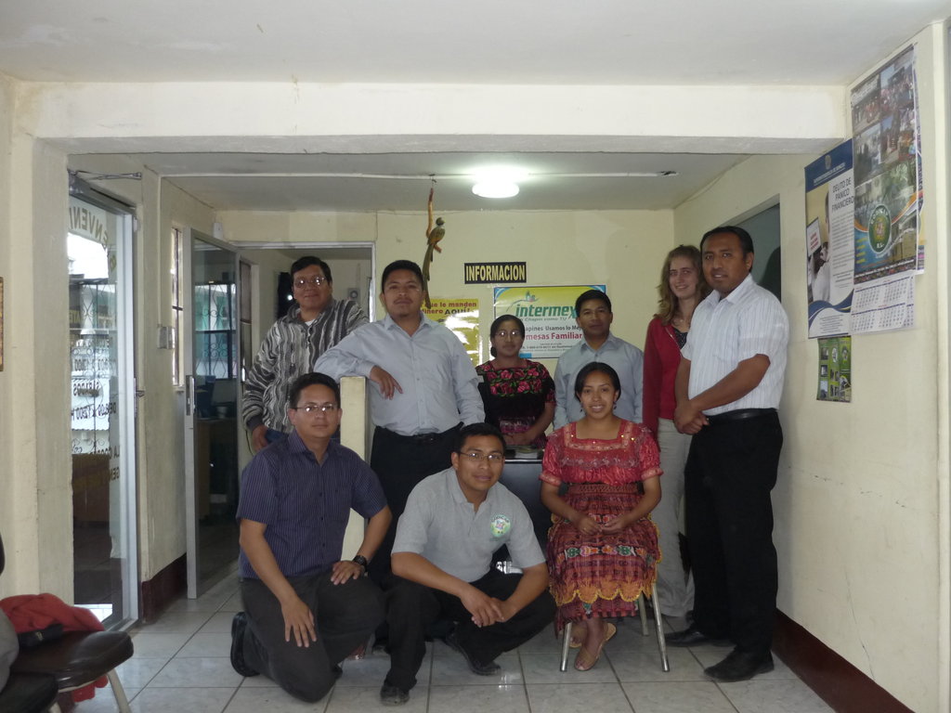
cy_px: 356
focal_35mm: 33
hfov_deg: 55.4
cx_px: 476
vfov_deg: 42.9
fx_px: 907
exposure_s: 1/30
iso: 200
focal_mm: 5.5
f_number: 2.8
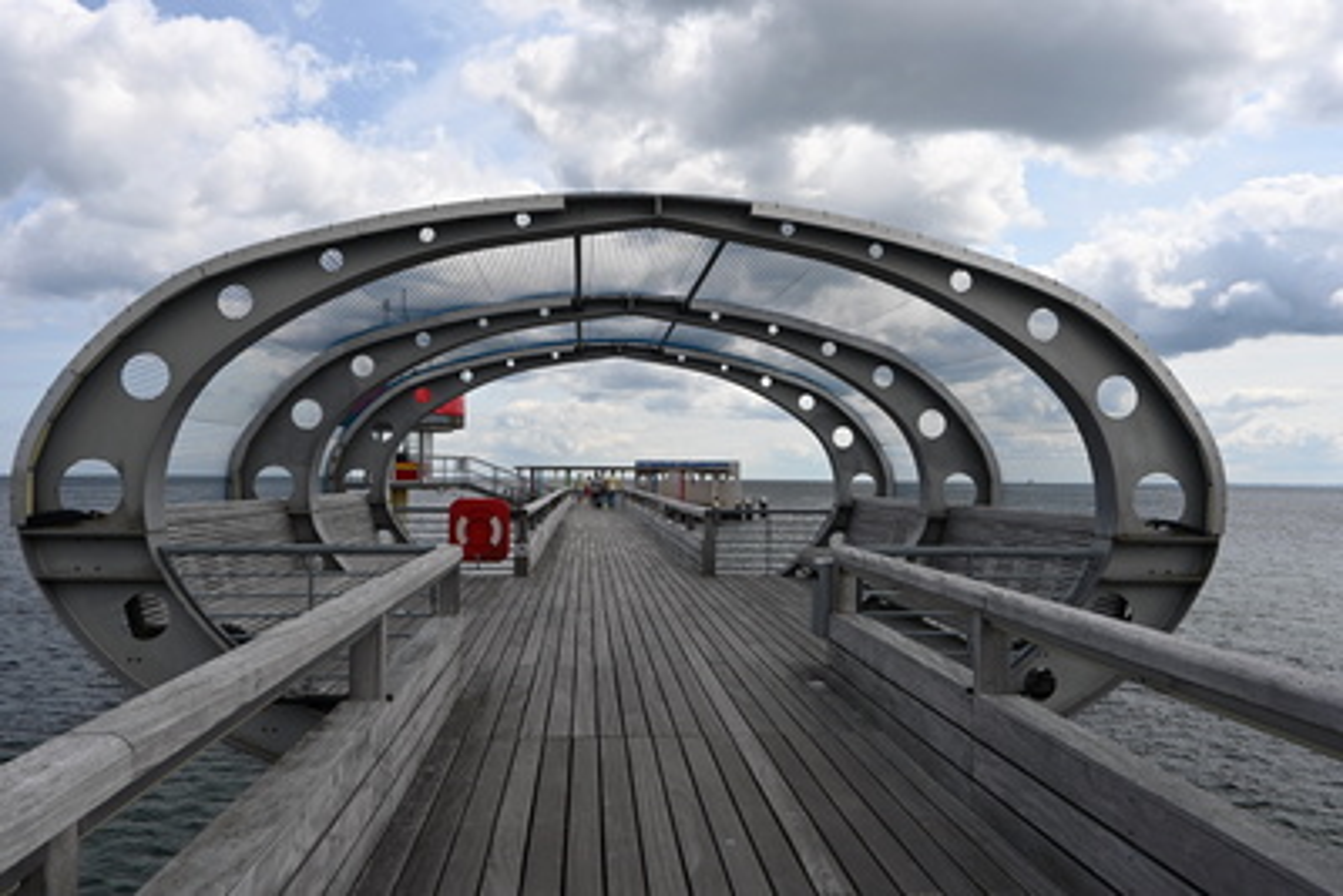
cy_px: 448
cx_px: 672
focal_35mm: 24
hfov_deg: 73.7
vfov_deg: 53.2
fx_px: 896
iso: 100
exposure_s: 1/400
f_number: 7.1
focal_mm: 16
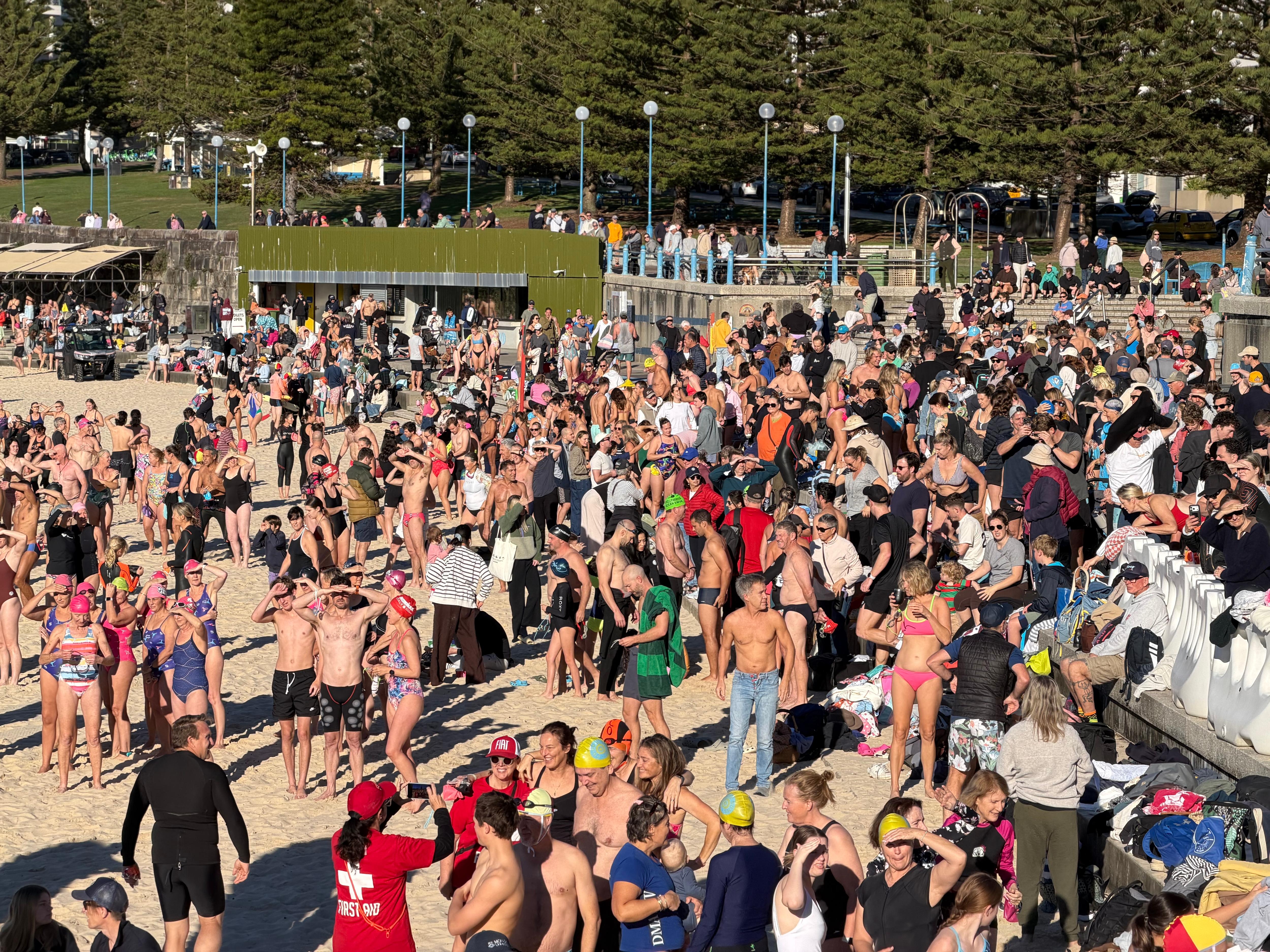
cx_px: 635
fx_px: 3669
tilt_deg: -2.4
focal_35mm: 100
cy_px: 476
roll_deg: -0.4
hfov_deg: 19.6
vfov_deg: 14.8
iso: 20
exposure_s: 1/679
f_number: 2.8
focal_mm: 16.89
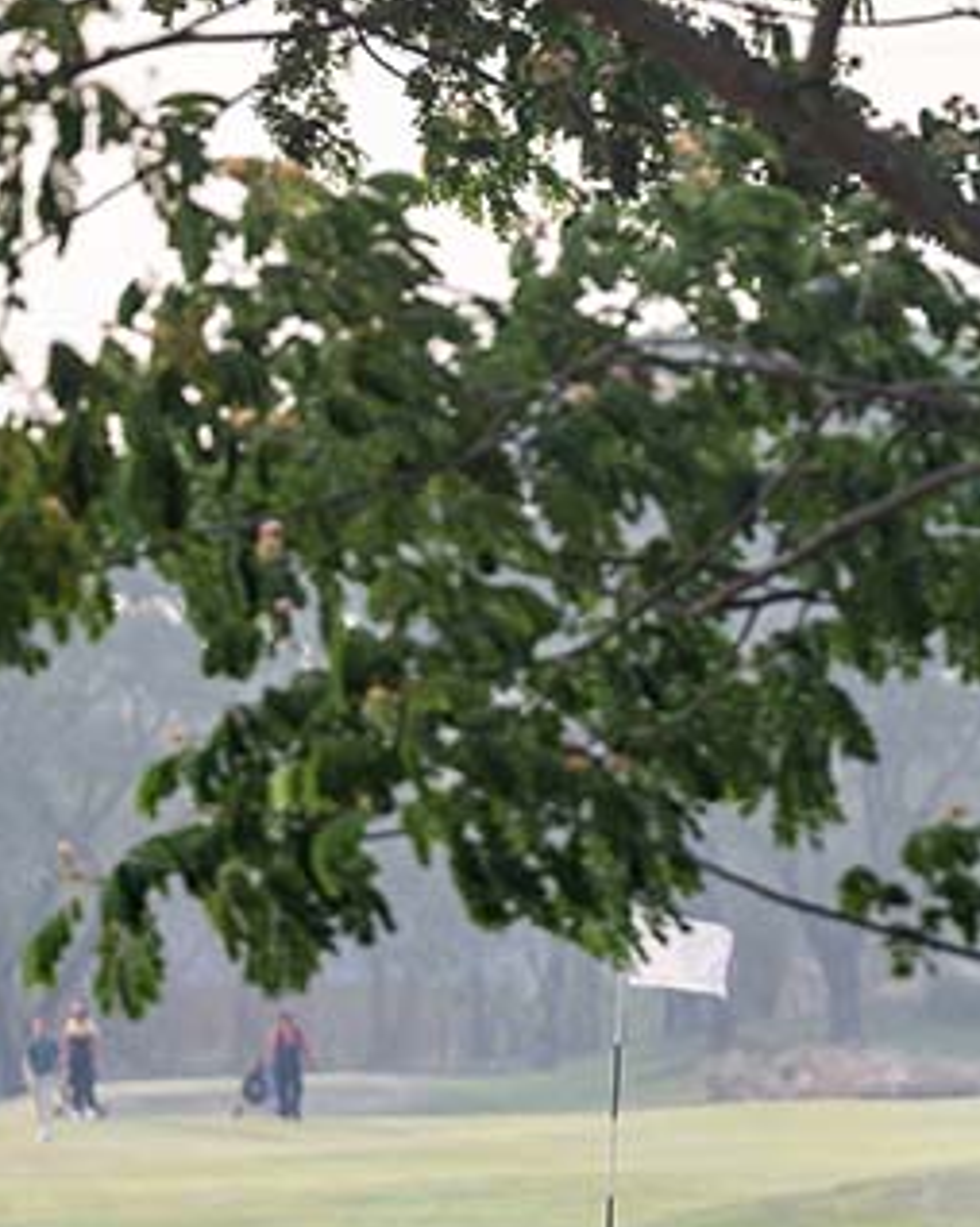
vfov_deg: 3.4
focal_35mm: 567
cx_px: 490
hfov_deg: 2.7
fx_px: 20576
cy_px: 772
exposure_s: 1/1000
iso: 100
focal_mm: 200
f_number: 2.8
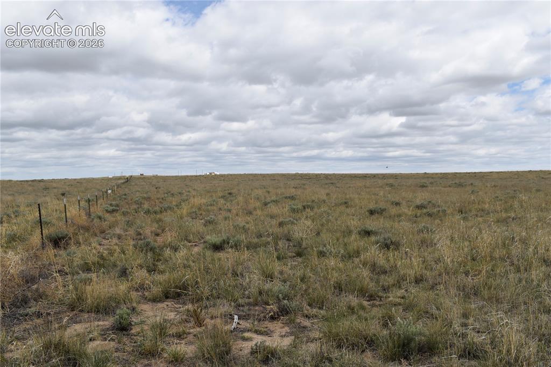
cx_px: 276
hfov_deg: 57.2
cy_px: 184
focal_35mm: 33
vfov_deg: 39.9
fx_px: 505
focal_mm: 22
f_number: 10
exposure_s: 1/400
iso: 100
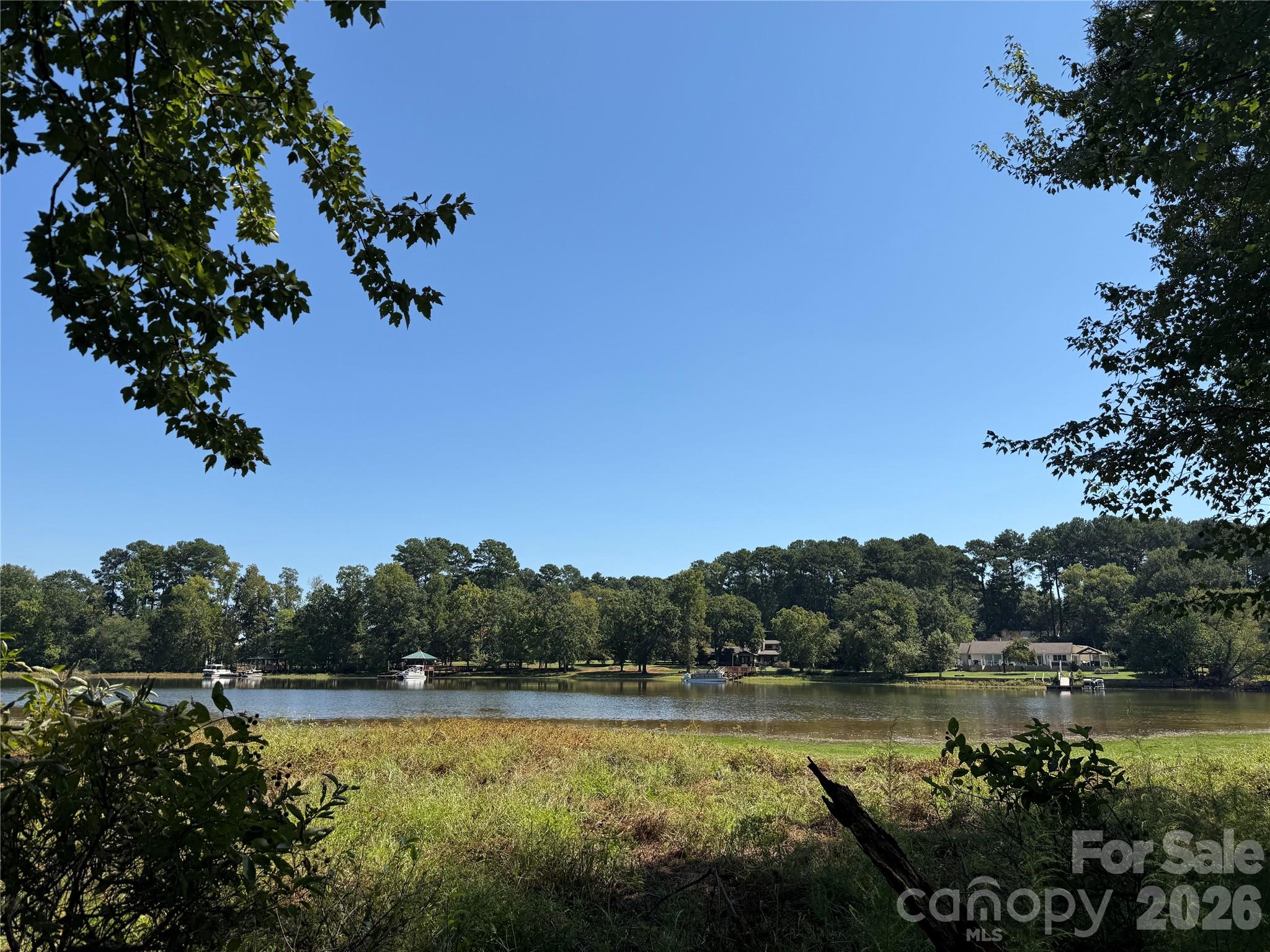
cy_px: 476
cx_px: 635
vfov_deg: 56.8
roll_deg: -1.0
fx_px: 881
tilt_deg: +12.8
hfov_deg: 71.6
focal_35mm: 24
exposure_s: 1/4975
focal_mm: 6.76
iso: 80
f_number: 1.78
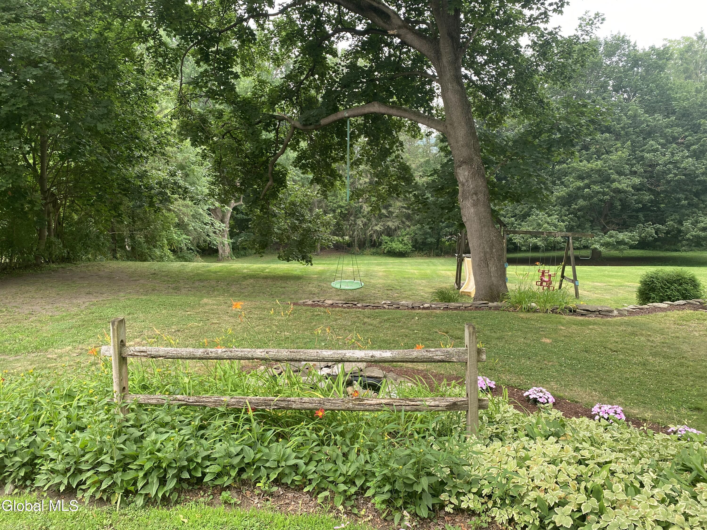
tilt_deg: -11.2
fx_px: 531
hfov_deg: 67.3
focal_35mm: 26
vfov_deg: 53.1
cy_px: 265
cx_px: 354
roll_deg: +0.1
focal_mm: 4.25
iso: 64
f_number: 1.8
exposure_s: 1/122
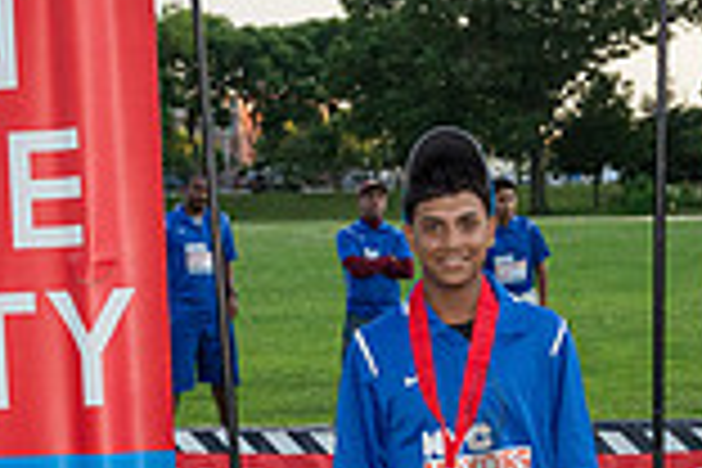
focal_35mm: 108
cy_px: 439
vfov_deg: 12.6
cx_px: 482
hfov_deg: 18.9
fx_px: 2106
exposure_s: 1/2000
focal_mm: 29
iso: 1600
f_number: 4
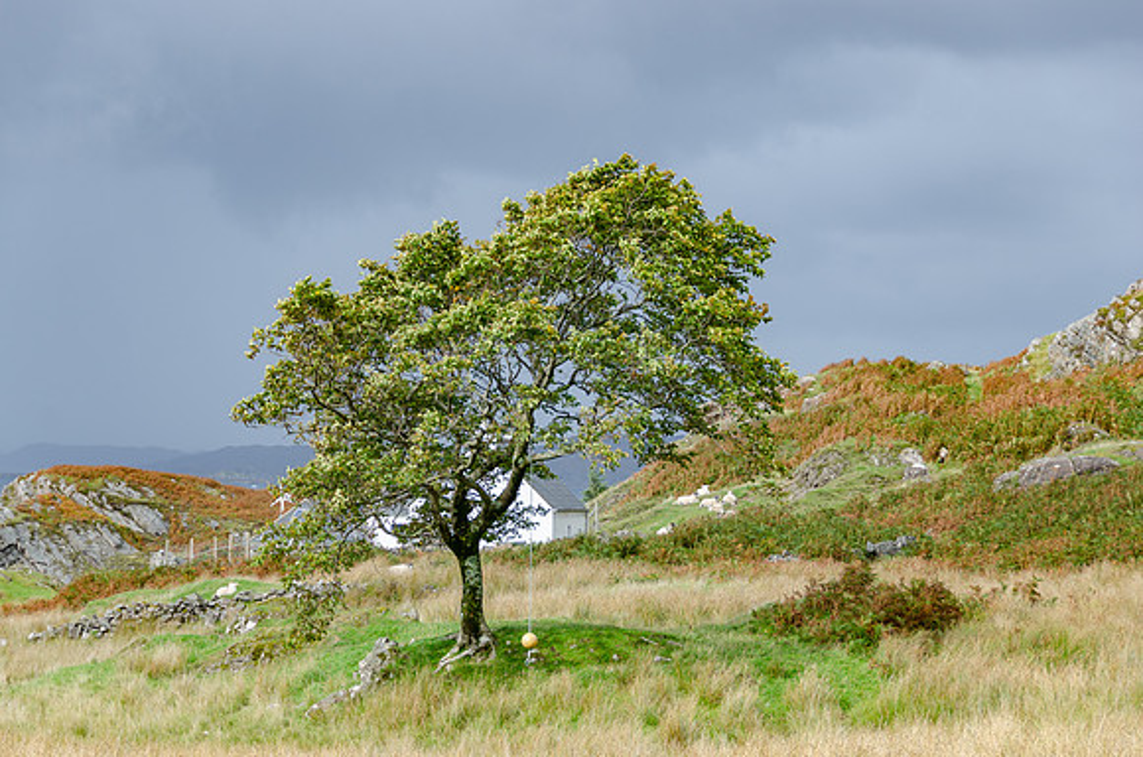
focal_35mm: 112
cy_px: 378
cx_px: 572
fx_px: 3564
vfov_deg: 12.1
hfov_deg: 18.2
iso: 100
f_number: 5.6
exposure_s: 1/320
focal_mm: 75
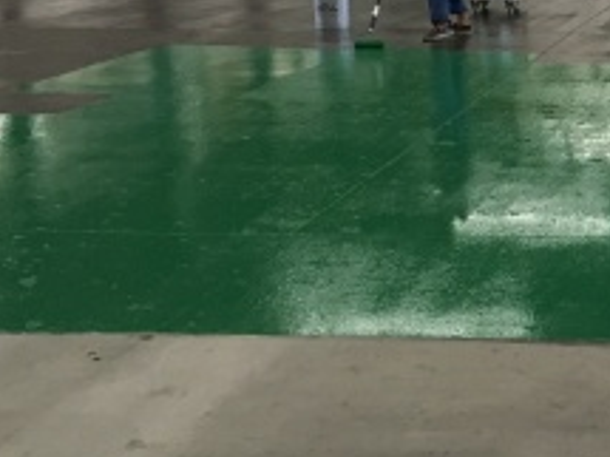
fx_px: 1427
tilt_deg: -10.9
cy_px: 114
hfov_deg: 22.1
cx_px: 752
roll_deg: -0.8
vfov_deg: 18.1
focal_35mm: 81
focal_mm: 4.15
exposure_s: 1/33
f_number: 2.2
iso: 250
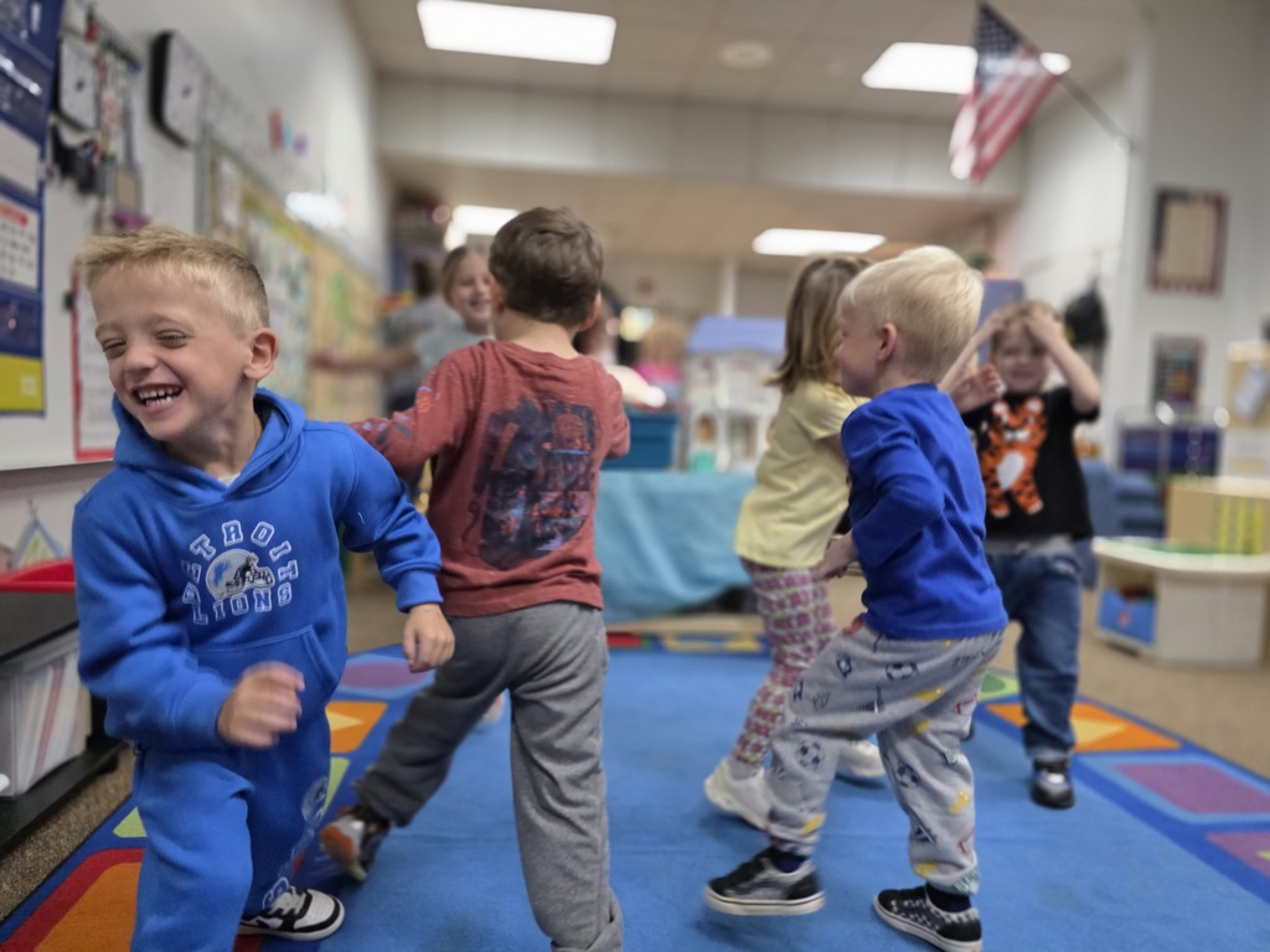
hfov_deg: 73.9
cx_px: 635
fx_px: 844
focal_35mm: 23
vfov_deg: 58.9
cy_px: 476
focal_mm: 6.3
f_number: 1.7
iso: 800
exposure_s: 1/120
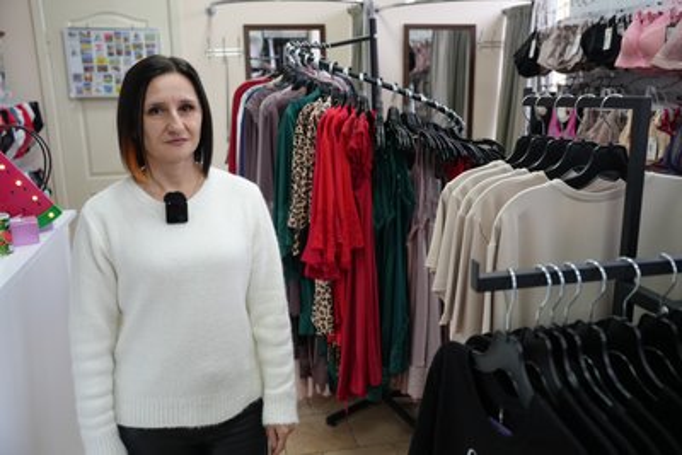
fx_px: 625
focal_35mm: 33
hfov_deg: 57.2
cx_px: 341
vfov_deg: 40.0
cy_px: 228
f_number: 4
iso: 1600
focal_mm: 33
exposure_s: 1/160
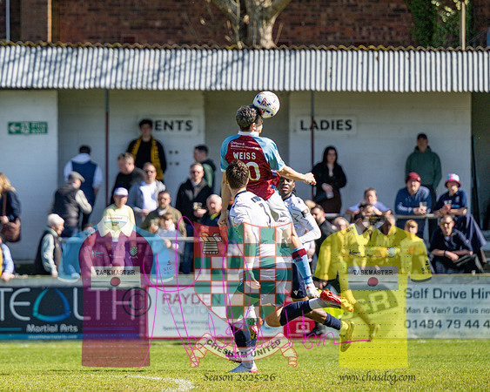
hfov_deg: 5.2
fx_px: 5420
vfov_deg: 4.1
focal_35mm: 374
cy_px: 246
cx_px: 74
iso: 200
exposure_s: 1/2500
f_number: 4
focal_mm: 230
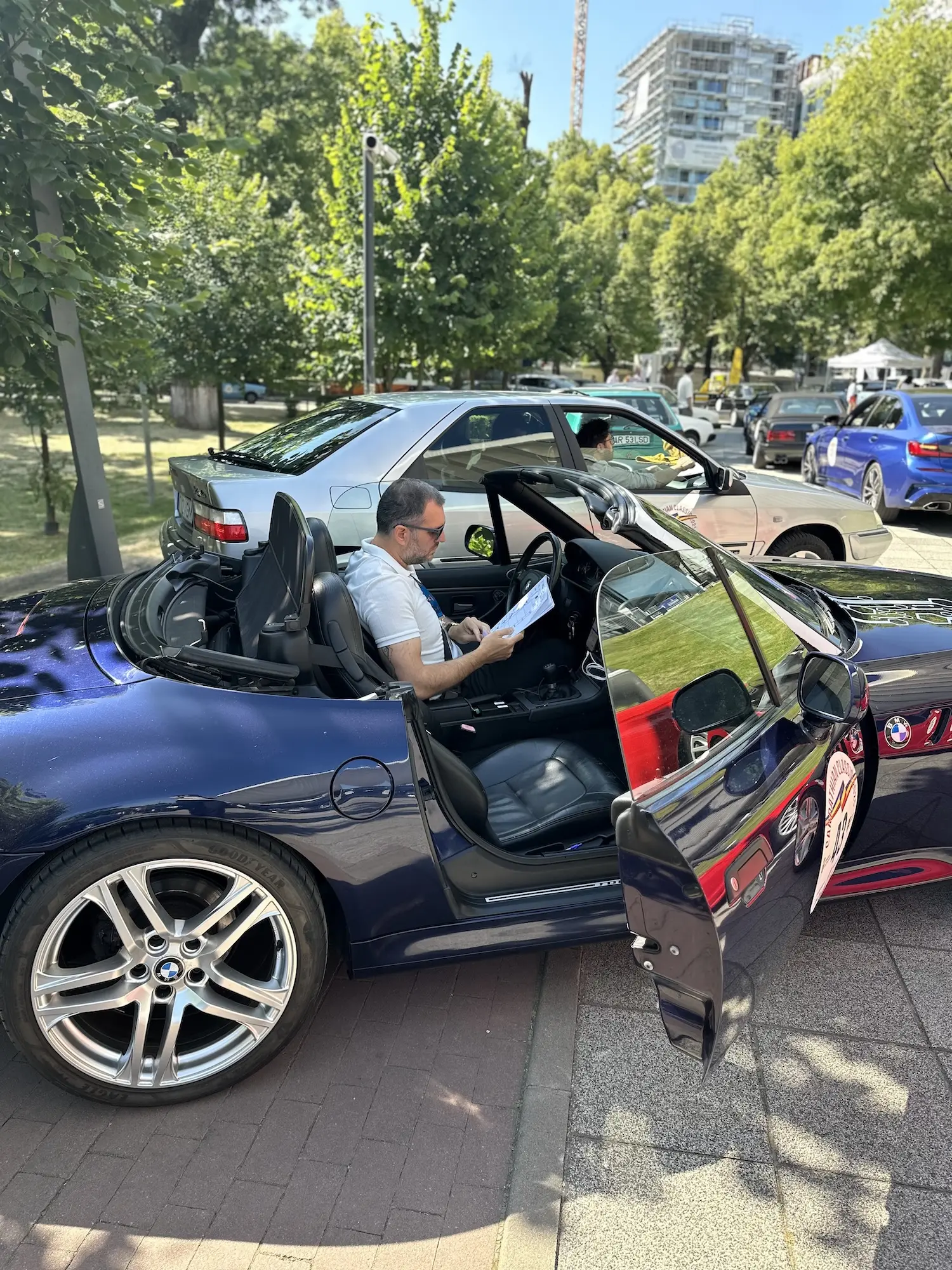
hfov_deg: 56.8
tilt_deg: -16.1
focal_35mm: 24
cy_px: 635
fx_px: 880
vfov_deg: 71.6
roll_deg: -2.2
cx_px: 476
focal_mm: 6.86
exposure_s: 1/734
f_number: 1.78
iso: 80
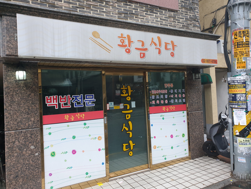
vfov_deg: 53.1
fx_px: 189
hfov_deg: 67.3
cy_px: 94
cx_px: 126
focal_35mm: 26
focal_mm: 4.3
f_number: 2.4
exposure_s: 1/120
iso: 80
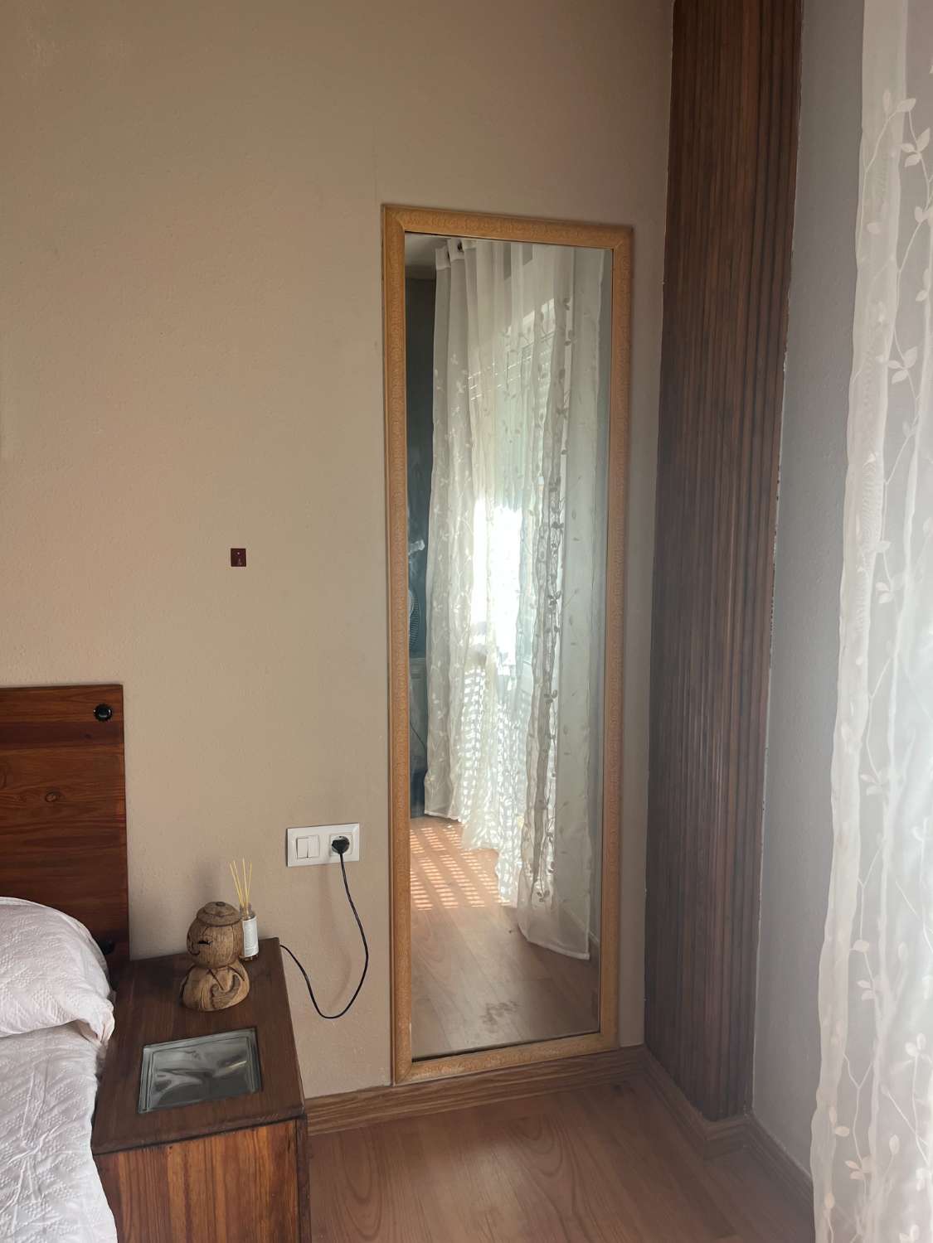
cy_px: 622
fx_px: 934
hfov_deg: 53.1
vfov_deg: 67.3
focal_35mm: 26
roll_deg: -2.2
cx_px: 466
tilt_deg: -8.8
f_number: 1.6
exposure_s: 1/148
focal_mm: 5.1
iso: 40
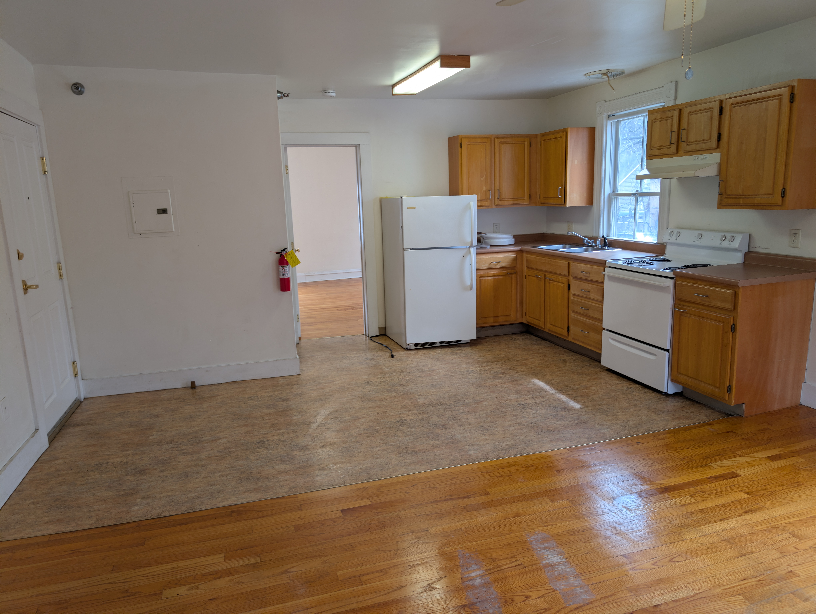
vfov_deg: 56.9
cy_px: 307
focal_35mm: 24
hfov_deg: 71.5
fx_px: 567
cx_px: 408
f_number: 1.68
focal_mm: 6.9
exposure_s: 1/40
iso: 32
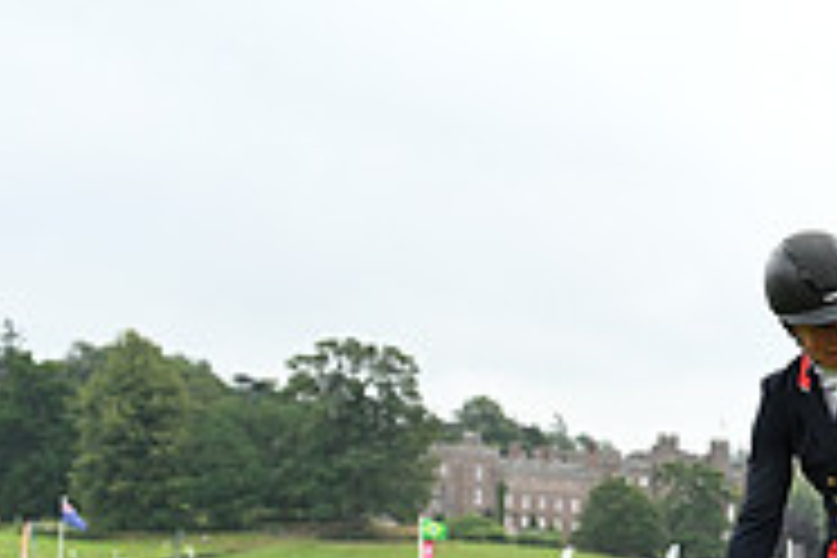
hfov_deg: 14.9
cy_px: 727
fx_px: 2976
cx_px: 1233
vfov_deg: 10.5
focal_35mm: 128
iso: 2500
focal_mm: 41
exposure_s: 1/1250
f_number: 5.6
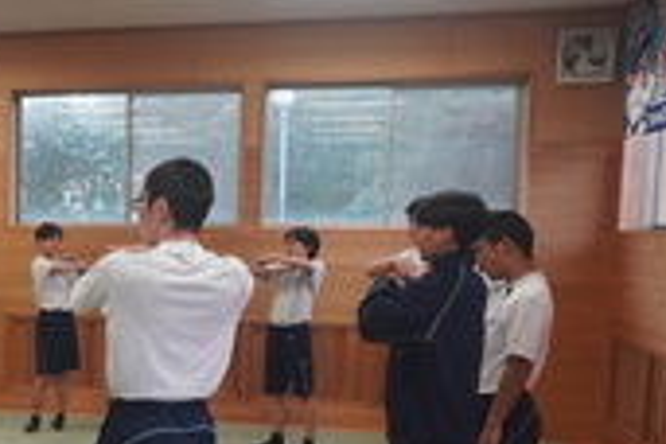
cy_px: 362
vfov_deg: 21.3
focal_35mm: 63
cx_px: -58
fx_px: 1165
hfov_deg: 29.0
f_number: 3.5
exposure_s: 1/160
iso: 1600
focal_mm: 16
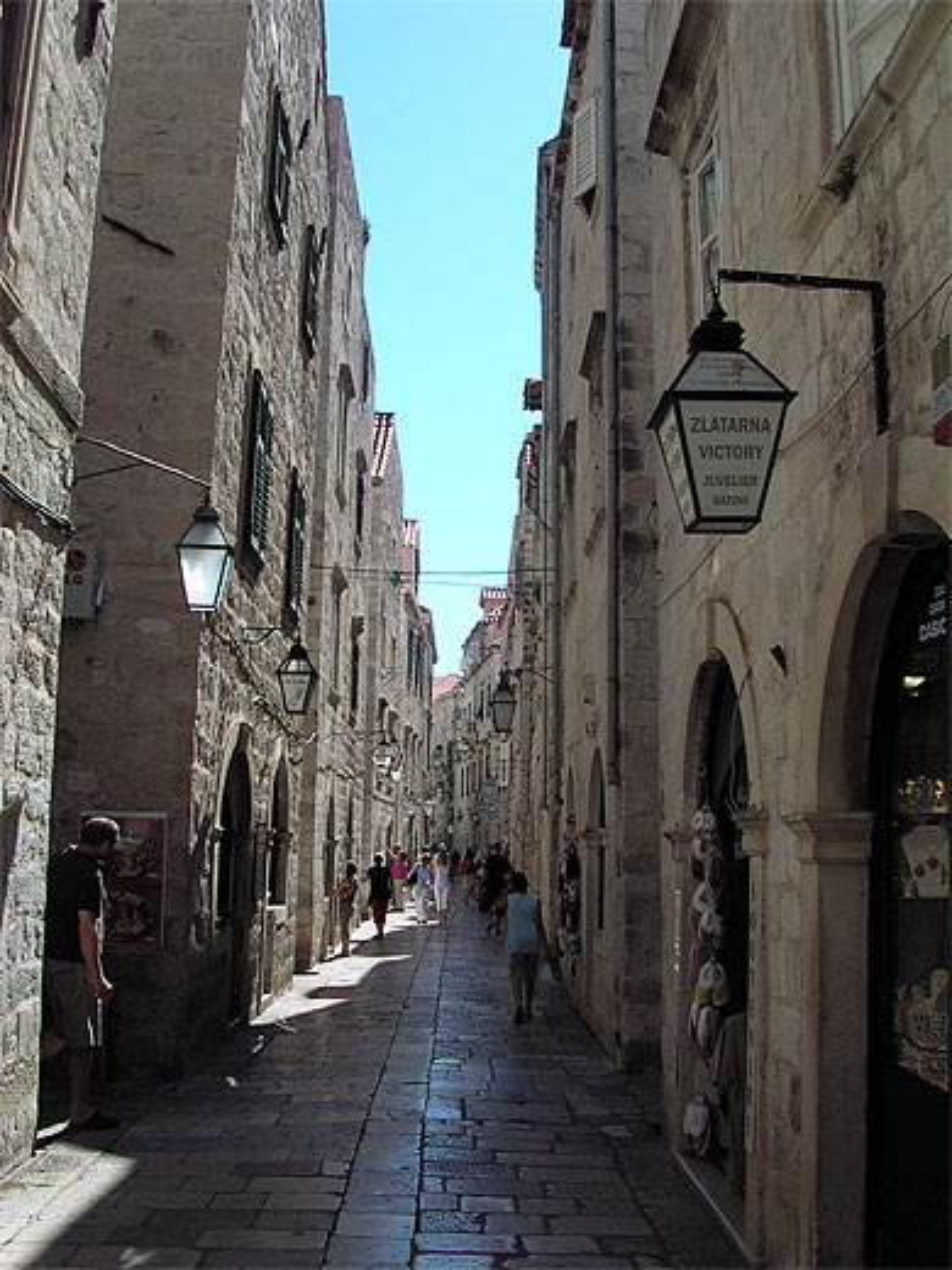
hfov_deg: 38.7
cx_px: 476
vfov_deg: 50.1
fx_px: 1357
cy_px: 635
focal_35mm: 37
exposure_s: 1/304
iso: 100
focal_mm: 5.6
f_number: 4.5
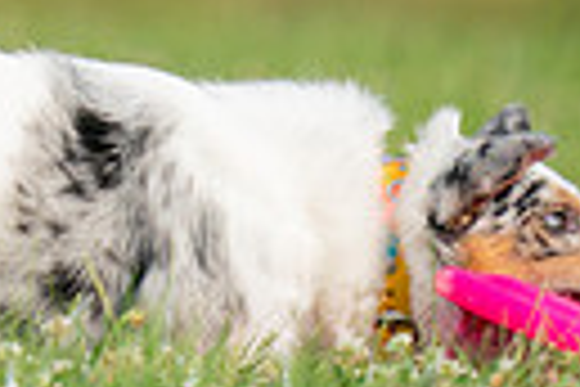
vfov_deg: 0.5
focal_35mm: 2700
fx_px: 43497
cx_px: -346
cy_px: -295
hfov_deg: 0.8
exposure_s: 1/4000
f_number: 6.3
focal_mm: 600
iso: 1250
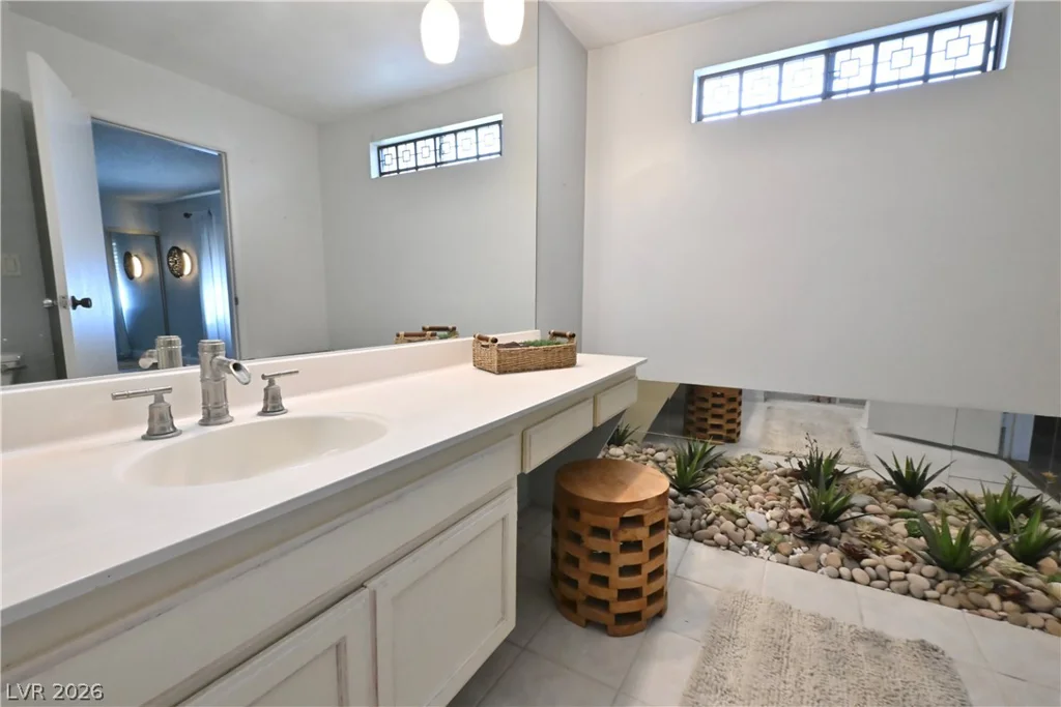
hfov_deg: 104.2
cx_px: 530
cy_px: 354
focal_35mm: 14
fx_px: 413
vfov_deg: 81.2
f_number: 18
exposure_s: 1/60
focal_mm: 14
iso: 8000
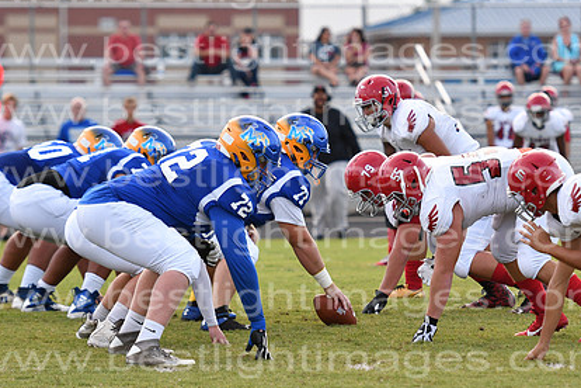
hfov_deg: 7.0
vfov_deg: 4.7
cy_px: 207
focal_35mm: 294
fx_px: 4744
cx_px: 290
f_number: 3.2
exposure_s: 1/1000
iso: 800
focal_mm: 140
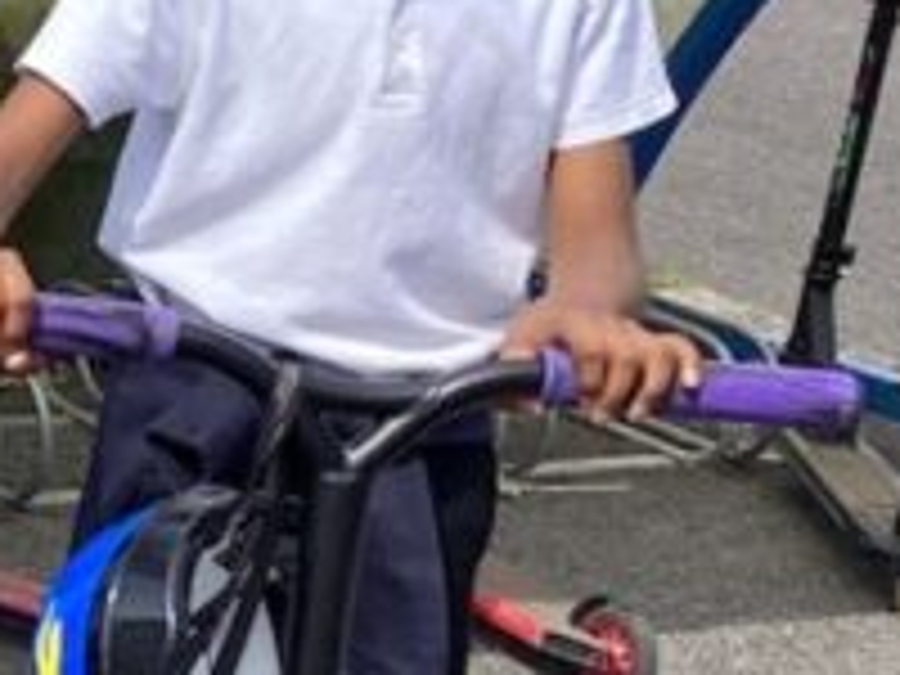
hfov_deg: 14.4
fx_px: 3094
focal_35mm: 119
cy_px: 279
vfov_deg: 12.4
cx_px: -760
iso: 25
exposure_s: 1/702
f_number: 2.4
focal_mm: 3.3
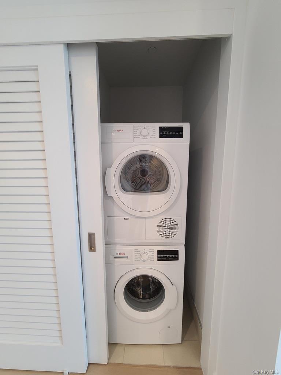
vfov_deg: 106.2
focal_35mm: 13
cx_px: 140
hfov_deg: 89.9
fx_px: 141
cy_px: 188
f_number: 2.2
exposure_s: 1/59
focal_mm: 2.2
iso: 125
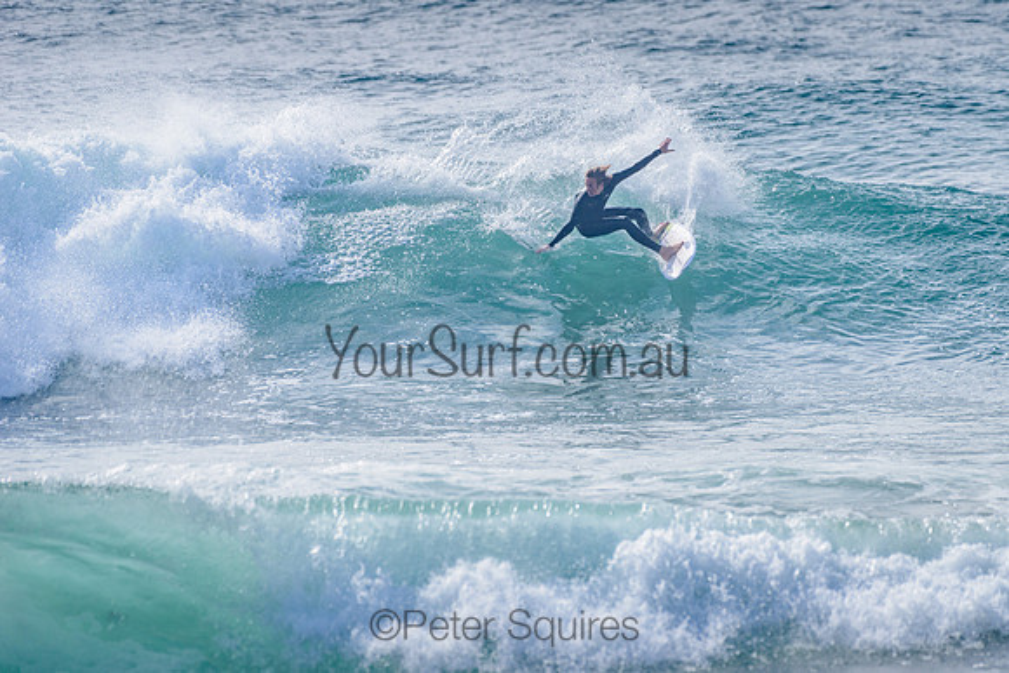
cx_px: 618
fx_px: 17161
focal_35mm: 612
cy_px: 263
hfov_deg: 3.4
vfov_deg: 2.2
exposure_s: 1/2000
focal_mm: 500
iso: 110
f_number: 5.6
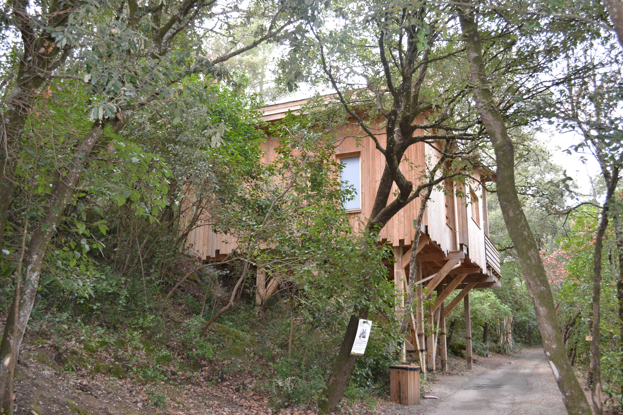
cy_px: 208
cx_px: 312
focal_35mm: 36
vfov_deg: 36.9
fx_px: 623
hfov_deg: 53.1
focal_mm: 24
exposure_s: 1/60
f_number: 4
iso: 400
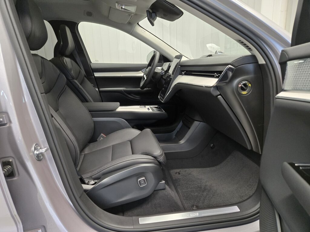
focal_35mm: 23
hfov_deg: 73.9
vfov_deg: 58.9
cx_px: 155
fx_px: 206
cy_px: 116
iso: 640
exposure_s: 1/120
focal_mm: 5.4
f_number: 1.8
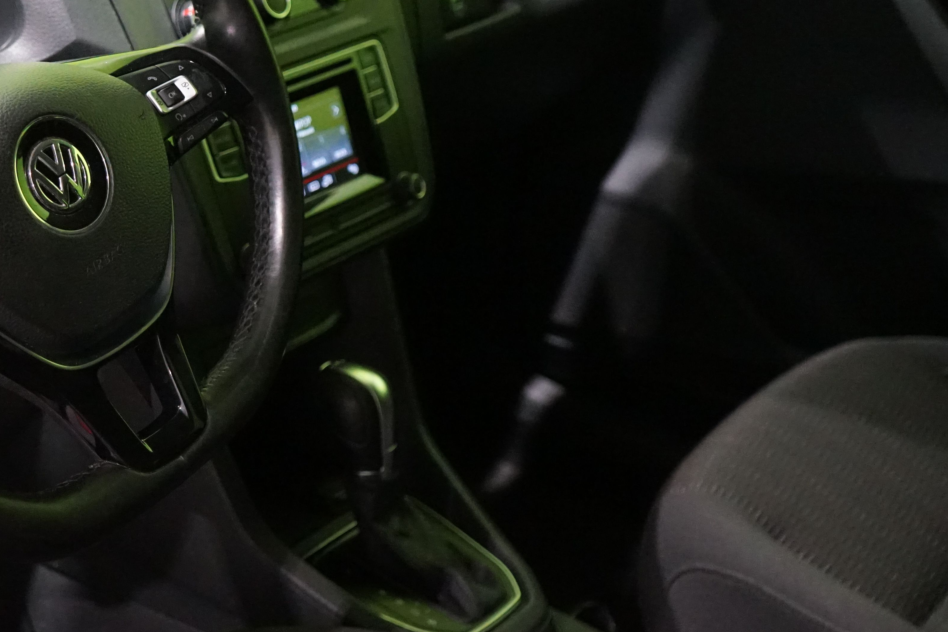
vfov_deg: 19.9
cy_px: 205
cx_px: 129
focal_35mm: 68
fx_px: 1791
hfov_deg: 28.7
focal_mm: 36
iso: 6400
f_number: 4
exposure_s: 1/80
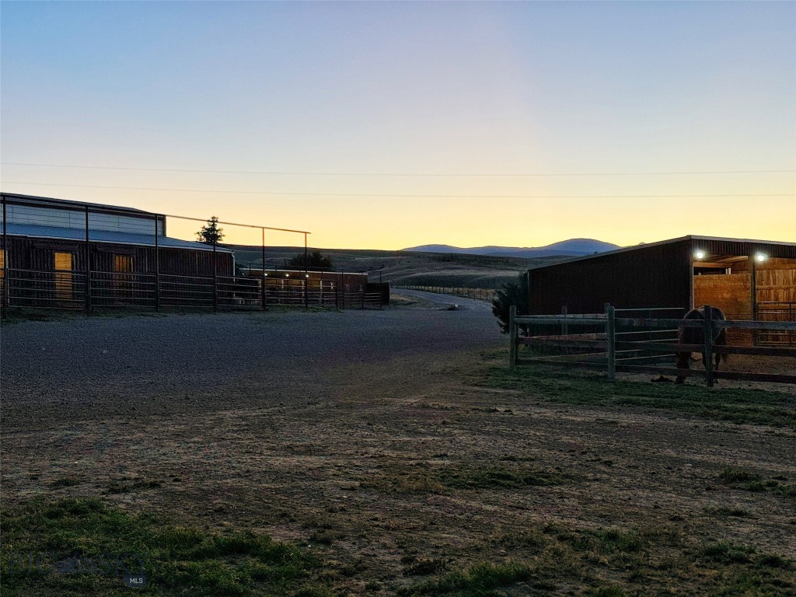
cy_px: 298
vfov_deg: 30.3
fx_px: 1104
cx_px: 398
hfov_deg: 39.7
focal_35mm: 48
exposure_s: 1/75
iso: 100
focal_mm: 6.86
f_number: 1.78
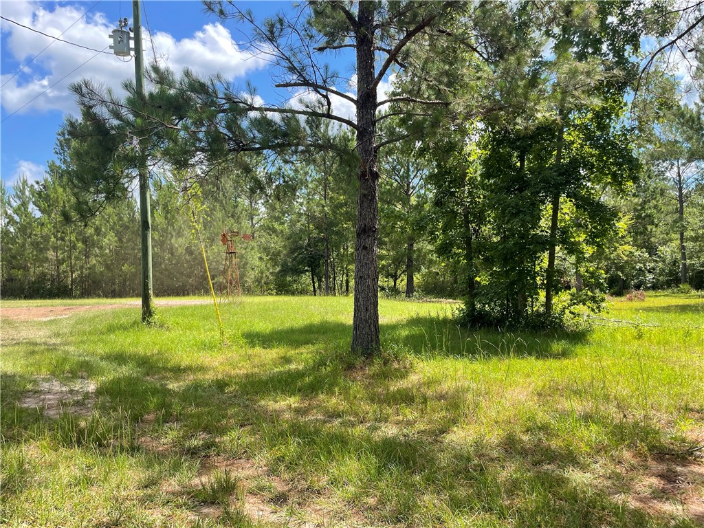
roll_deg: +1.1
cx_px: 352
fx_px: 529
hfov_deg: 67.3
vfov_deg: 53.1
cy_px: 264
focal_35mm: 26
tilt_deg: +3.0
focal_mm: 4.2
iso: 32
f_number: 1.6
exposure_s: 1/1072
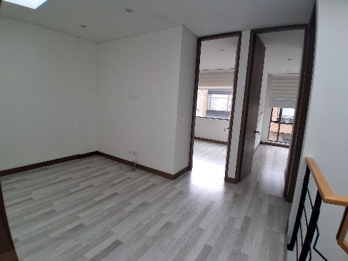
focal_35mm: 17
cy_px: 130
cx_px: 174
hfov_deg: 91.0
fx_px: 171
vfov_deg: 74.7
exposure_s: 1/100
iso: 50
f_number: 2.2
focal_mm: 1.4
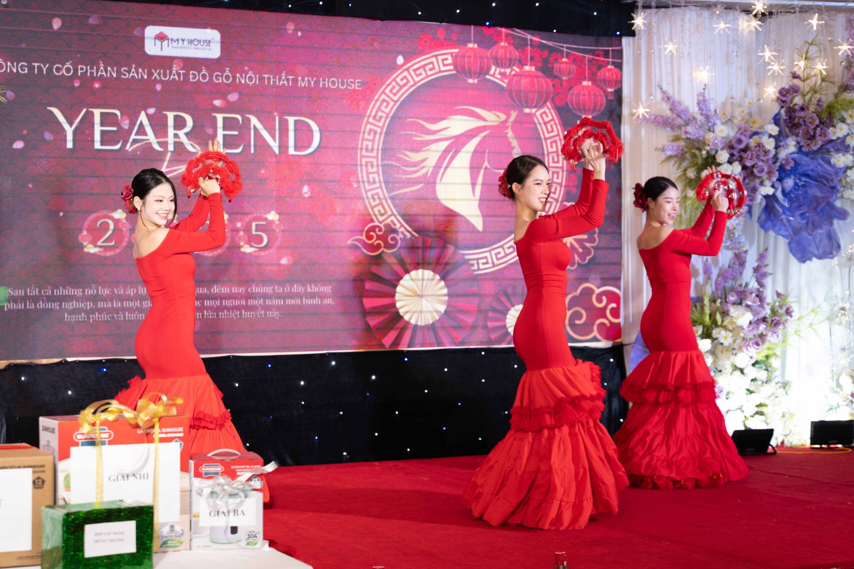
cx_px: 427
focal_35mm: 70
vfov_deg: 19.5
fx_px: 1661
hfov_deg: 28.8
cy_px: 284
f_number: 4
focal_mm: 70
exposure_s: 1/125
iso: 640
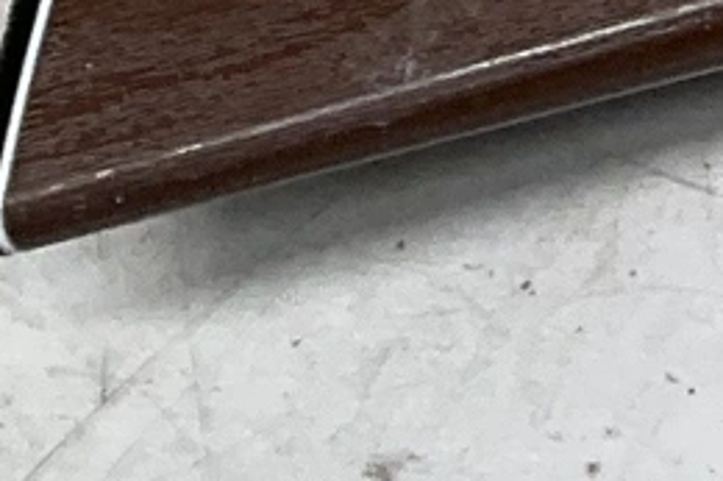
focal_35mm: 232
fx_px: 4656
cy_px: -587
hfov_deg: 7.1
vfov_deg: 5.7
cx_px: 2670
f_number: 1.8
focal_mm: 3
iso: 32
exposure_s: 1/120
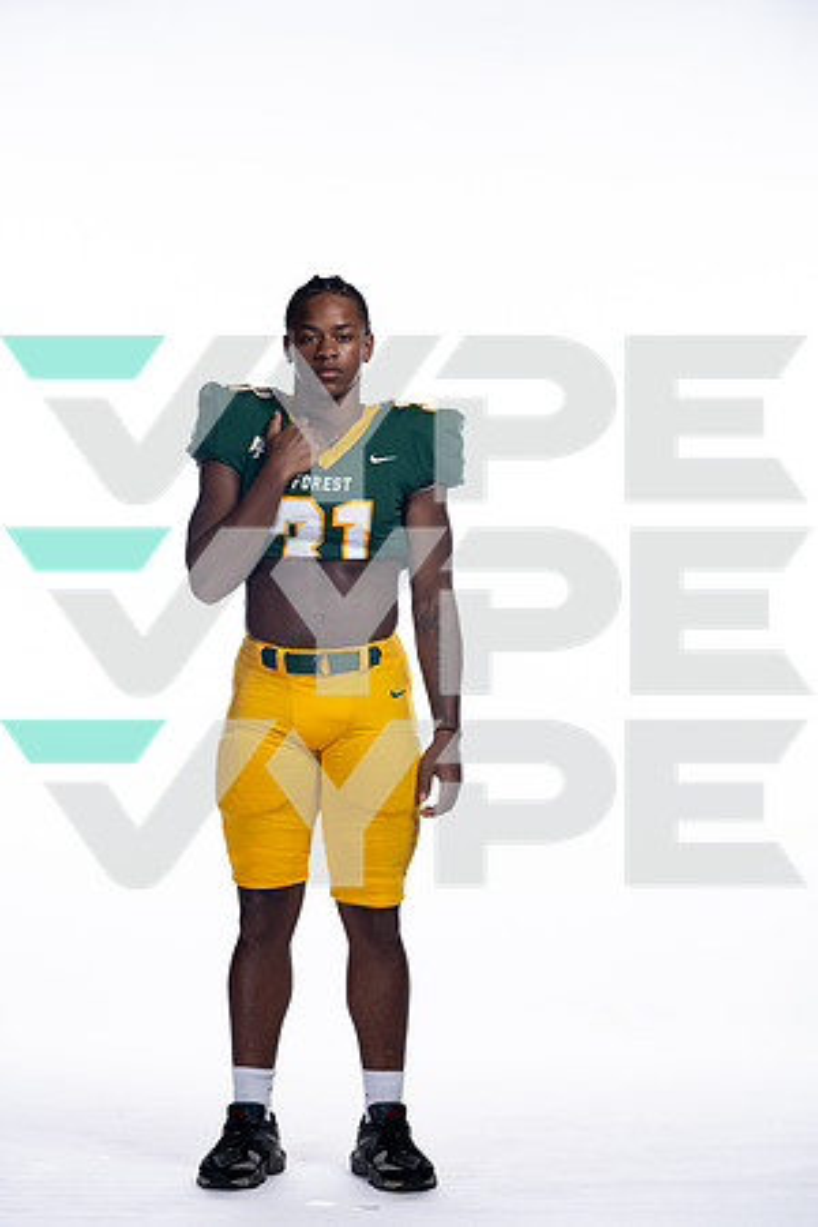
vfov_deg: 18.6
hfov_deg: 12.5
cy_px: 614
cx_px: 409
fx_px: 3749
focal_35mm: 110
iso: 400
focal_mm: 110
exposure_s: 1/250
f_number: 6.3
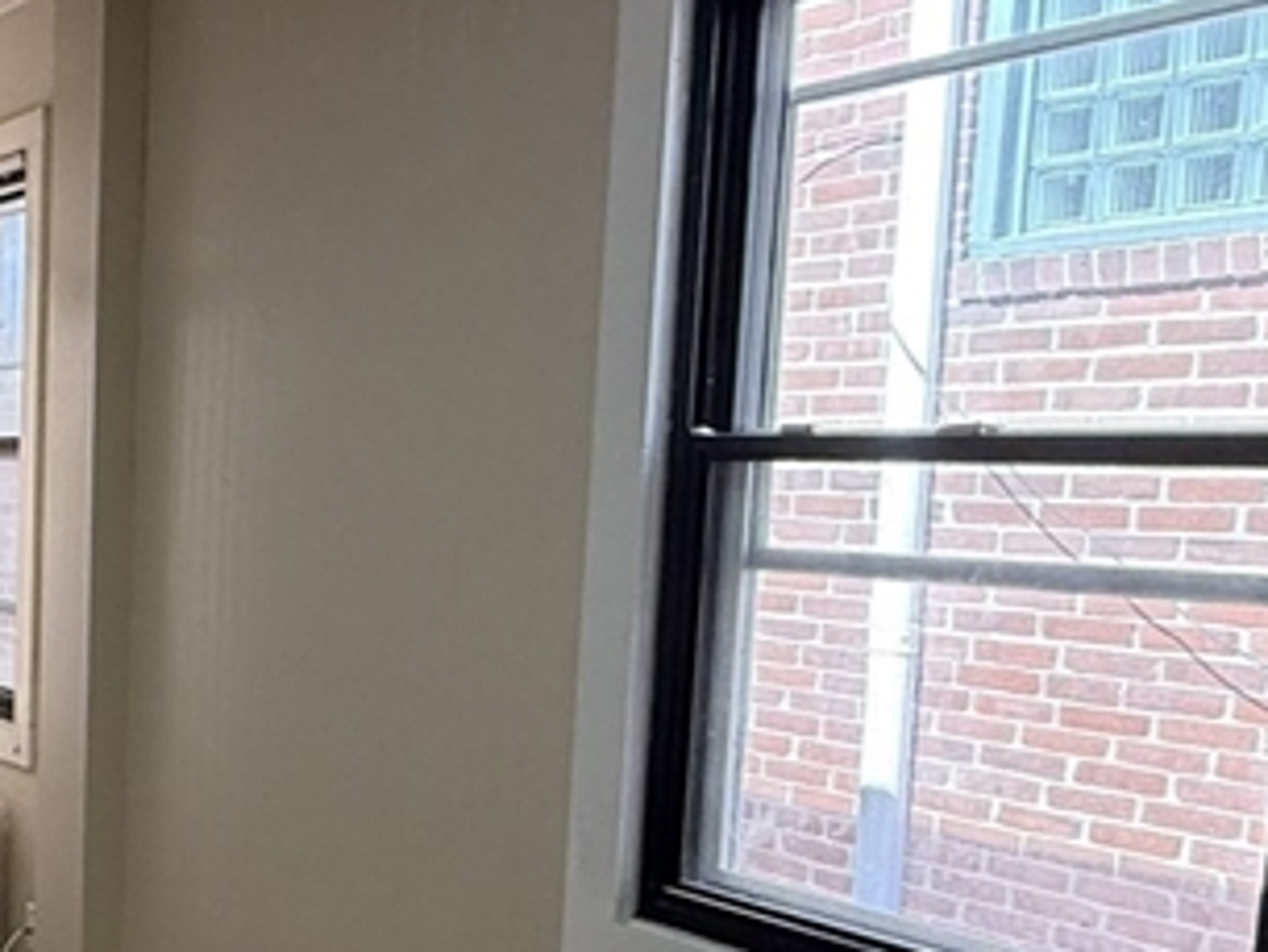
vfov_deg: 30.6
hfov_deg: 34.7
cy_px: 649
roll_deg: +0.3
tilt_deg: -6.5
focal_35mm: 47
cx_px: -137
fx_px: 1722
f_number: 2.2
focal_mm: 2.22
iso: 250
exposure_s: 1/120
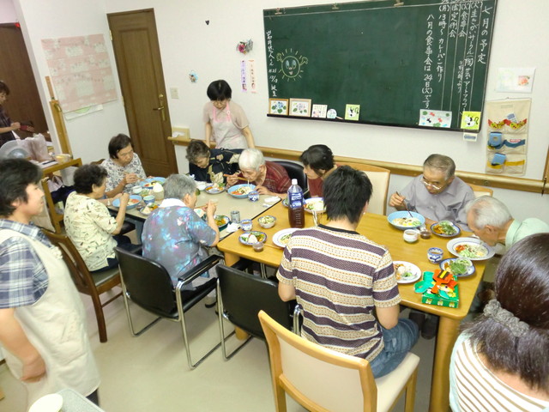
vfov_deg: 53.1
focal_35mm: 26
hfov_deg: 67.3
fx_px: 412
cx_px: 274
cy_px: 206
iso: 400
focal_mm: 4.65
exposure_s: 1/60
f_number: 2.6
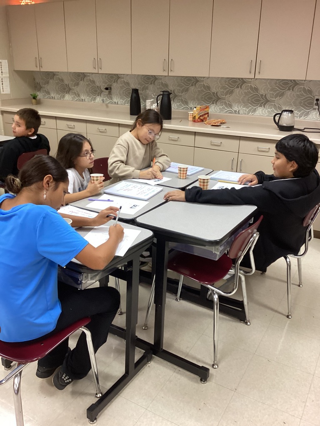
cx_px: 160
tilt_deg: -20.3
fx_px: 382
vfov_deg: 58.4
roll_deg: -0.1
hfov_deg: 45.4
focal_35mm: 31
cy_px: 213
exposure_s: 1/60
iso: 200
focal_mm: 3.3
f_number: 2.4
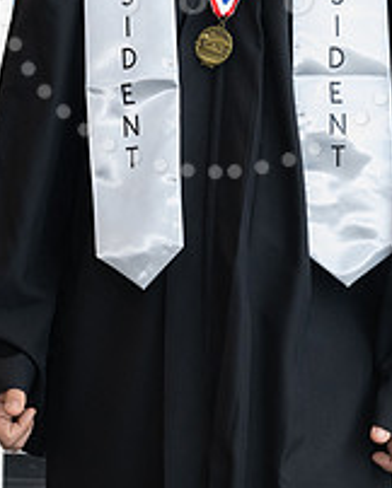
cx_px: 172
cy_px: -93
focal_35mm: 186
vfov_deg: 10.2
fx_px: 2693
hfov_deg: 8.3
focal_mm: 50
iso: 800
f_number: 5
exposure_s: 1/125
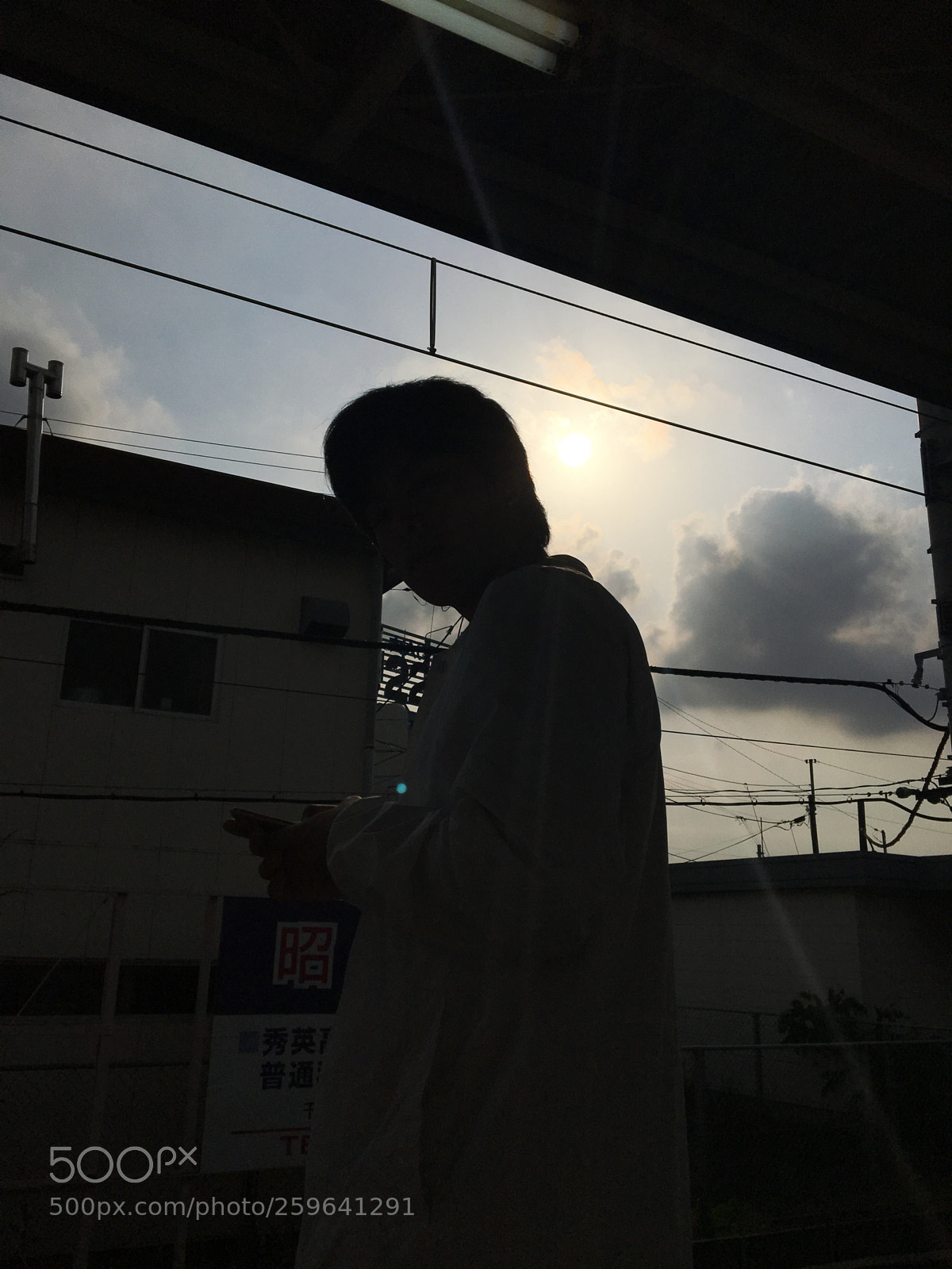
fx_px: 1063
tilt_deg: +16.9
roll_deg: -2.7
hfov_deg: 48.2
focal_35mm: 29
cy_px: 634
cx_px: 476
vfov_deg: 61.7
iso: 25
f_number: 2.2
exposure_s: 1/38462
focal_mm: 4.15
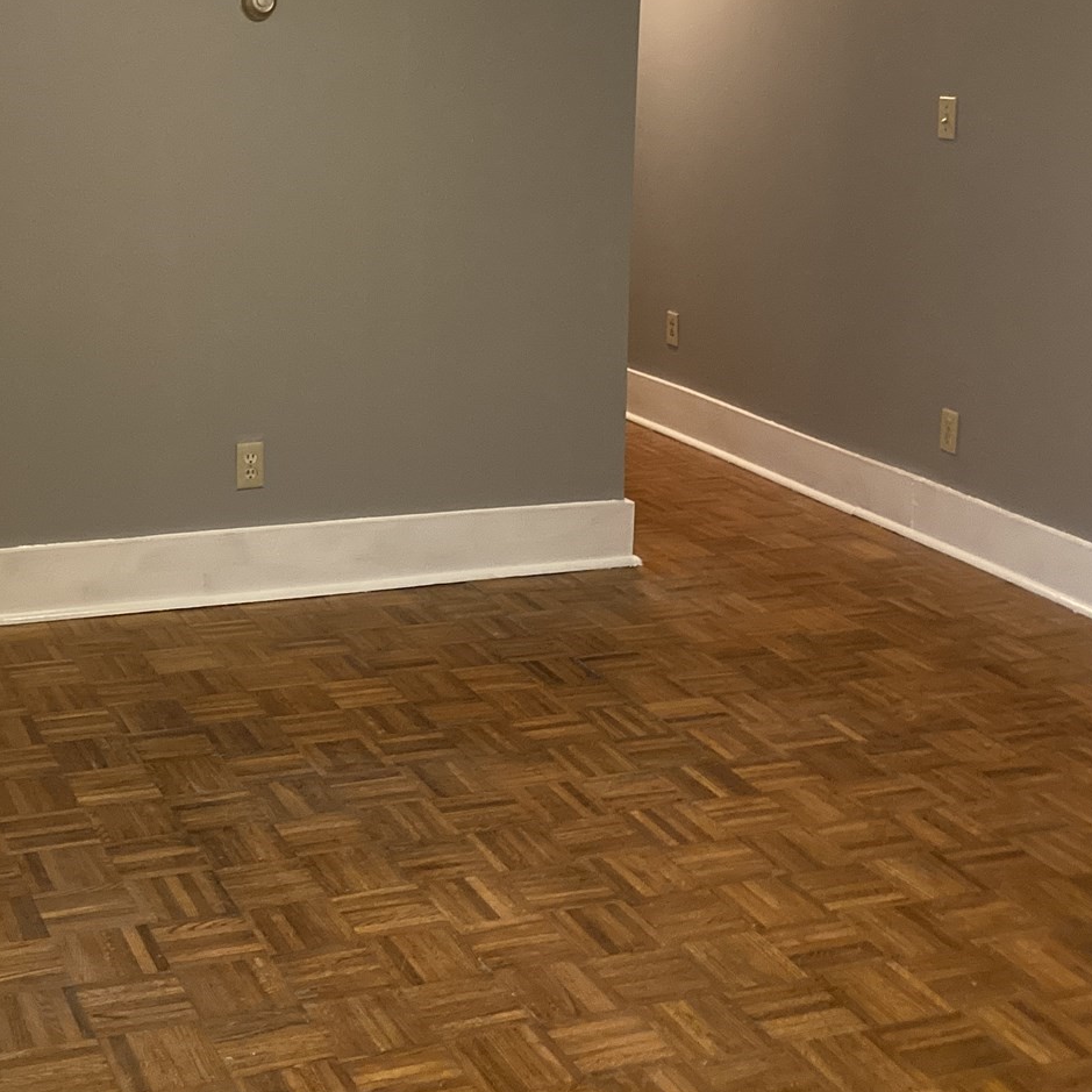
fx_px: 1927
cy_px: 228
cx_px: 344
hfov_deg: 31.3
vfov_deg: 30.9
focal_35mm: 54
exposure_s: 1/30
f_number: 1.8
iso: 500
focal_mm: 3.99
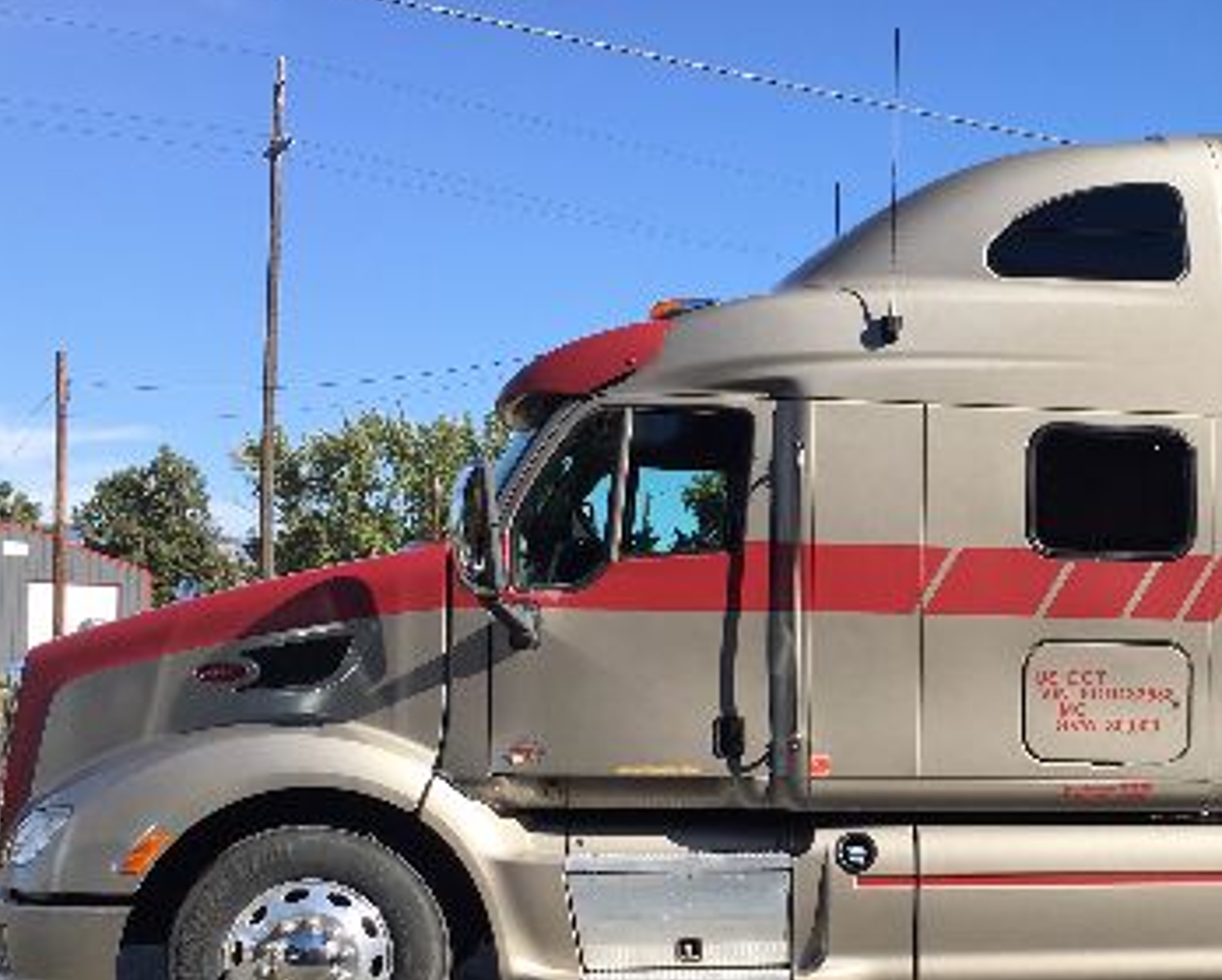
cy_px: 674
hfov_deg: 34.7
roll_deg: -1.3
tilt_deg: -1.2
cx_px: 1001
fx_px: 1882
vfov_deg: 28.9
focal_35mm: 52
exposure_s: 1/986
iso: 25
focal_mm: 4.15
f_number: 2.2
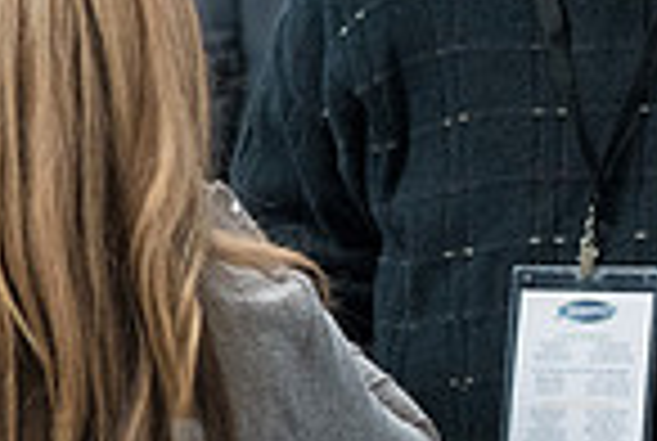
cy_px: -52
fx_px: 8705
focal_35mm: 476
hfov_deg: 4.3
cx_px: 950
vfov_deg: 2.9
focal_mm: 120
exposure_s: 1/250
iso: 4000
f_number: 5.6
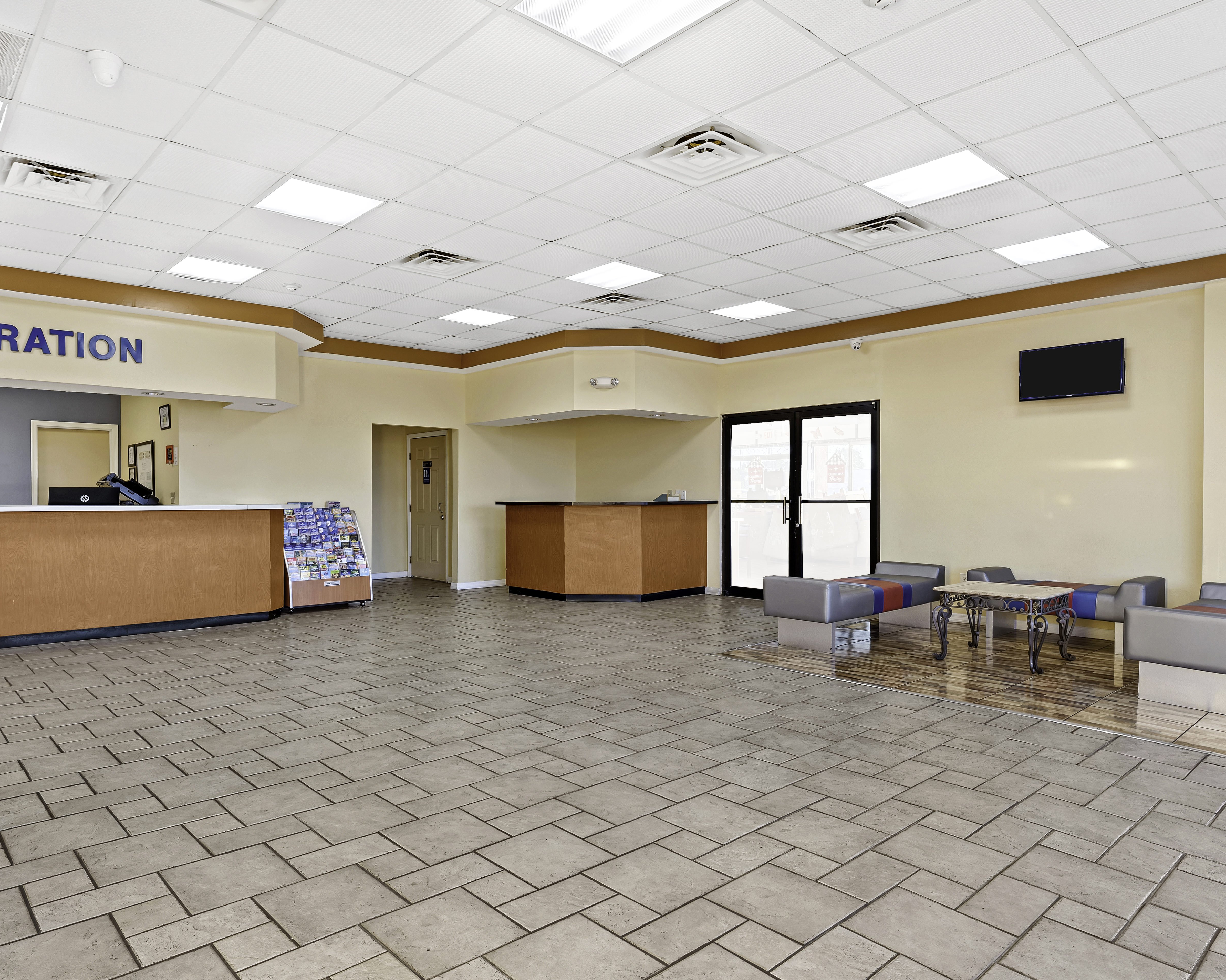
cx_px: 541
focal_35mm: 21
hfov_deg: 77.8
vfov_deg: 66.0
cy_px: 505
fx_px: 756
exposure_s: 1/1.25
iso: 200
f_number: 9
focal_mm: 17.7
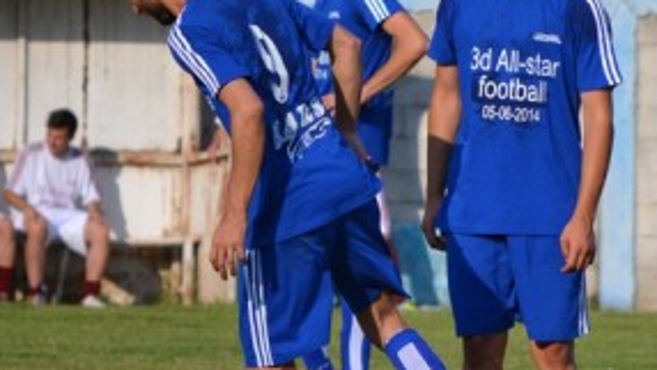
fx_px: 12650
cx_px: 606
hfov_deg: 3.0
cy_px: 124
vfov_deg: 1.7
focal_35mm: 726
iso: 400
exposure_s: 1/1600
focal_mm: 200
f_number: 6.3
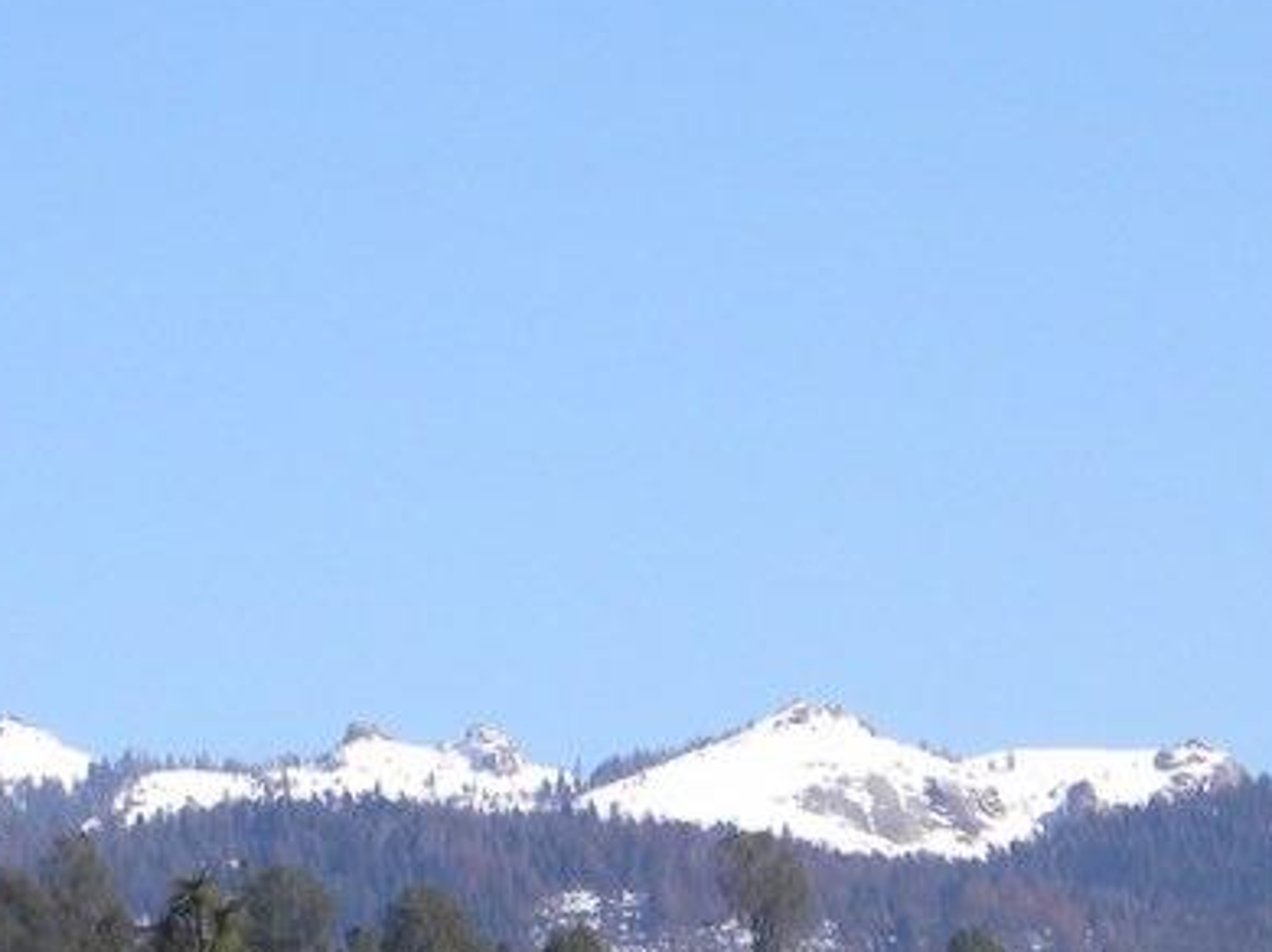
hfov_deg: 3.7
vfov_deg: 2.8
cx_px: 219
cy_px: 502
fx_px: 19537
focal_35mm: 532
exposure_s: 1/325
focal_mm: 28.8
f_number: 5.6
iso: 64
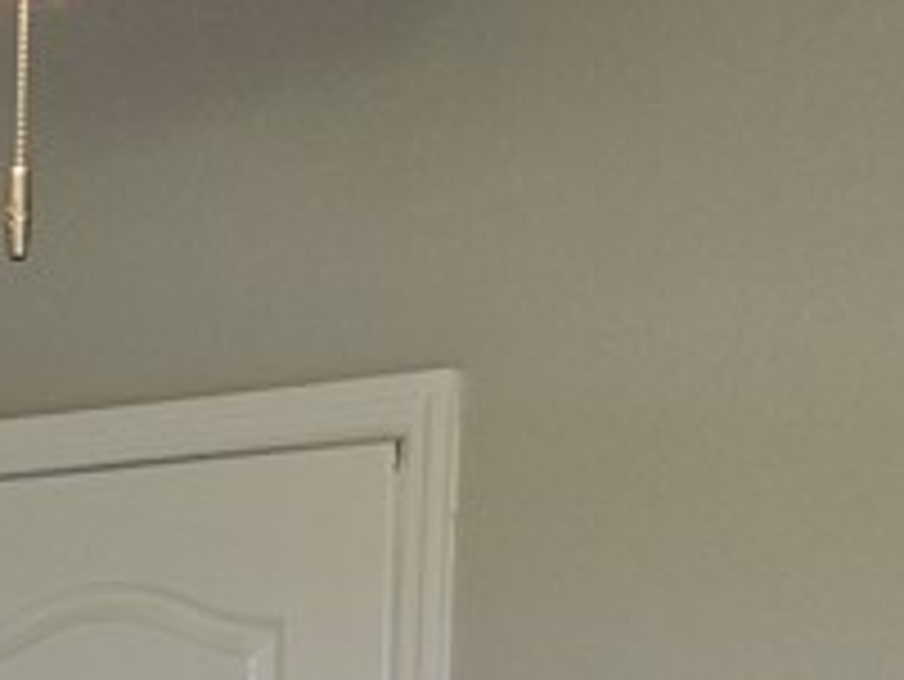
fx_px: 3057
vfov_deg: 11.7
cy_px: 1220
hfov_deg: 16.3
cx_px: -126
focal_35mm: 117
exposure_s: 1/60
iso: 32
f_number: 1.8
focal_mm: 5.4
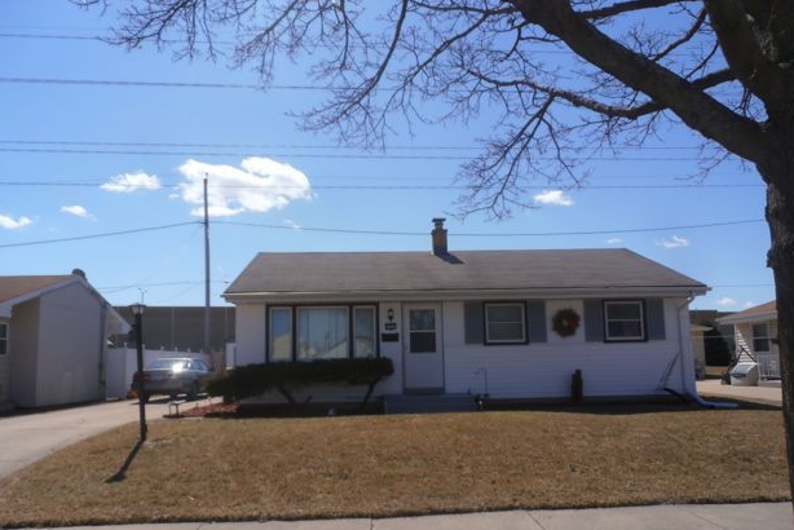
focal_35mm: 26
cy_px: 309
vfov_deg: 49.4
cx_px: 397
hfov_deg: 69.4
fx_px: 574
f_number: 3
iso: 80
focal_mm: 4.2
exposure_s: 1/1600
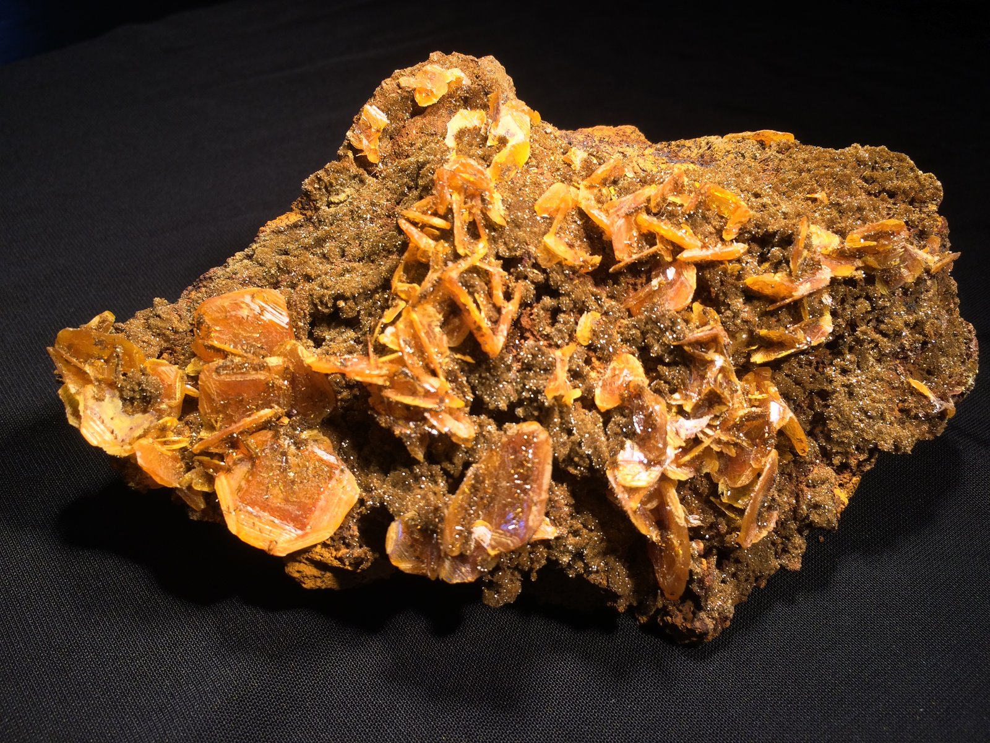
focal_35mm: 29
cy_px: 372
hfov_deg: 61.7
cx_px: 495
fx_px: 829
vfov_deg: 48.2
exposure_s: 1/120
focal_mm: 4.15
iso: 40
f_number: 2.2
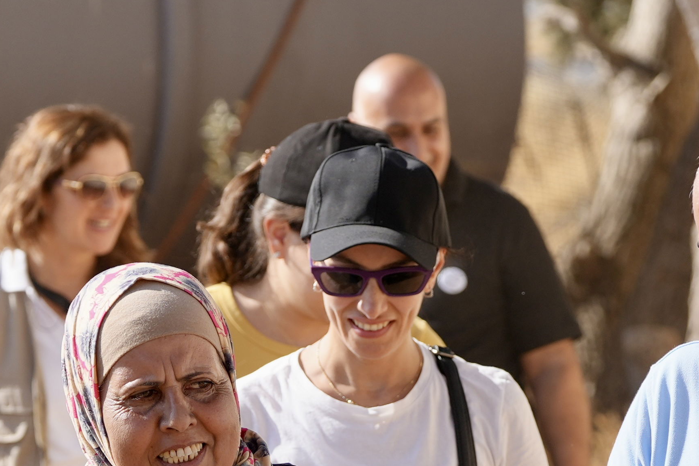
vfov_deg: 3.7
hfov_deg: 5.6
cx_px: 380
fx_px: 7203
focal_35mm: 371
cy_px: 568
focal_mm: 91
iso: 100
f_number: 4.5
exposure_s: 1/640
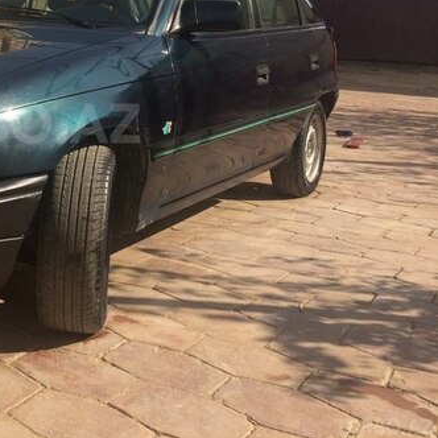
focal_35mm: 51
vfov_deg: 32.9
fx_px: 730
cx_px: 5
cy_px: 123
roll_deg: -1.8
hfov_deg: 31.1
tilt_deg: -9.5
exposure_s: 1/2283
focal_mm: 4.15
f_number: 2.2
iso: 32
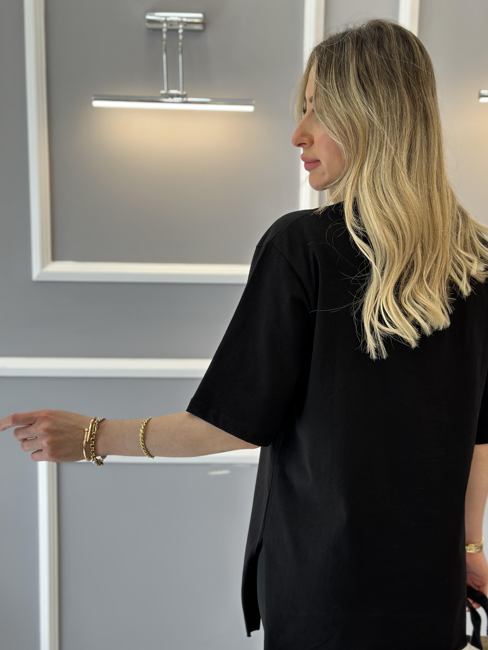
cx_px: 269
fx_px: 996
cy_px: 356
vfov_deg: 36.1
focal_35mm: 53
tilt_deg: -9.9
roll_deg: -0.9
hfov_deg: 27.5
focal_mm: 6.86
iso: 64
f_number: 1.78
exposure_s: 1/120
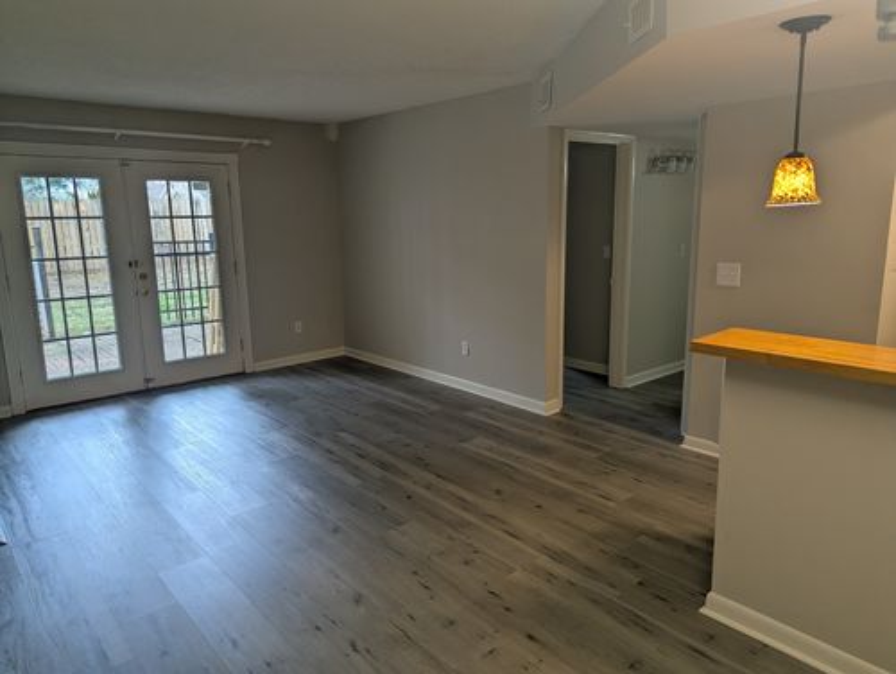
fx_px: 622
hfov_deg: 71.5
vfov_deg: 56.9
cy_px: 337
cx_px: 448
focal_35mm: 24
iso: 81
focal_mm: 6.81
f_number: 1.85
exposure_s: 1/120
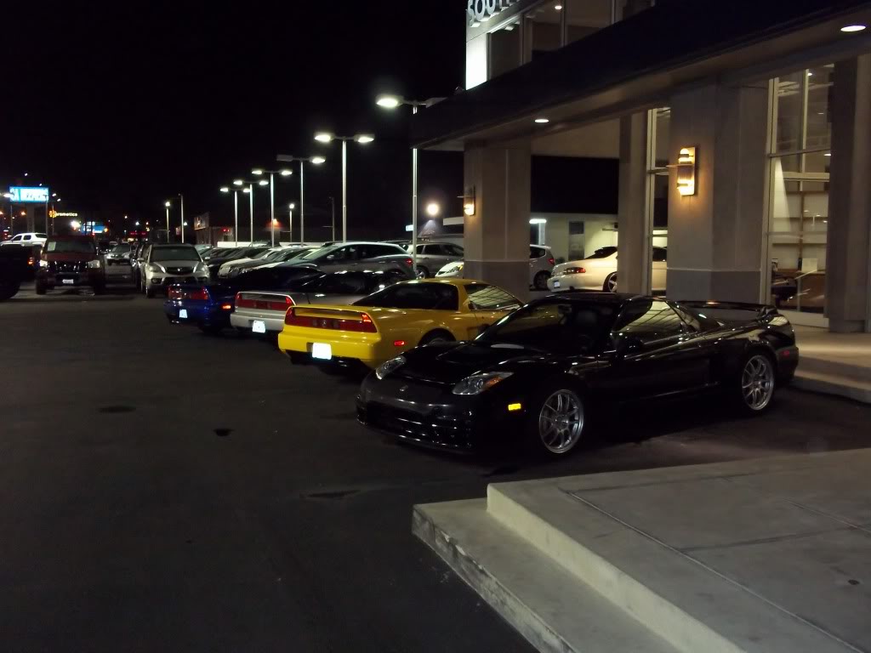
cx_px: 436
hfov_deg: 51.4
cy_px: 326
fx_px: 906
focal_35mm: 36
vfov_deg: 39.7
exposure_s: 1/30
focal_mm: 6.5
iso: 400
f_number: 3.1
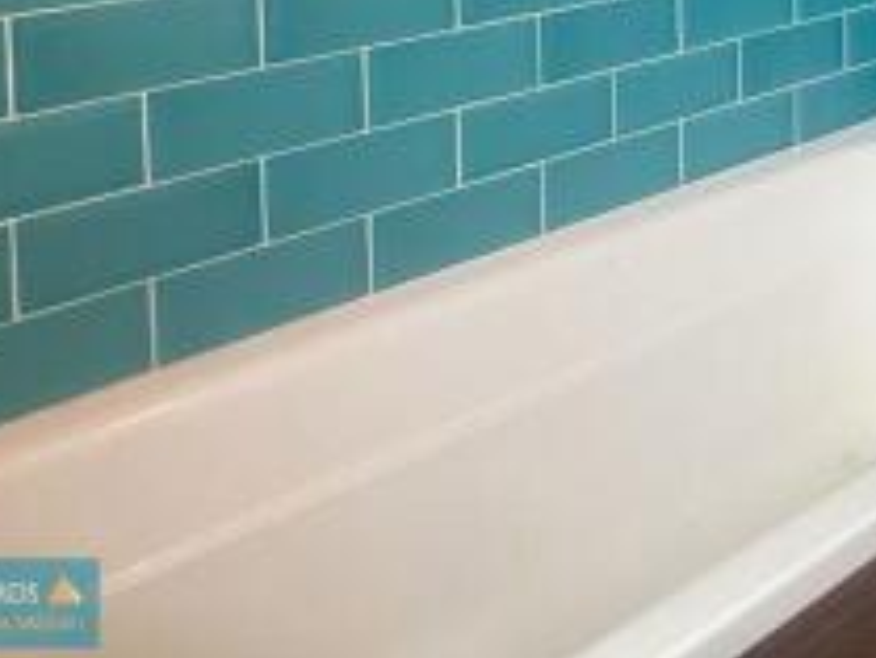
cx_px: 991
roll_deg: -0.3
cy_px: -233
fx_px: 988
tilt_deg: -2.0
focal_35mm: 39
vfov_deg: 28.8
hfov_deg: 38.5
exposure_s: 1/100
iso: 320
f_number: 2.2
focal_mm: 2.22
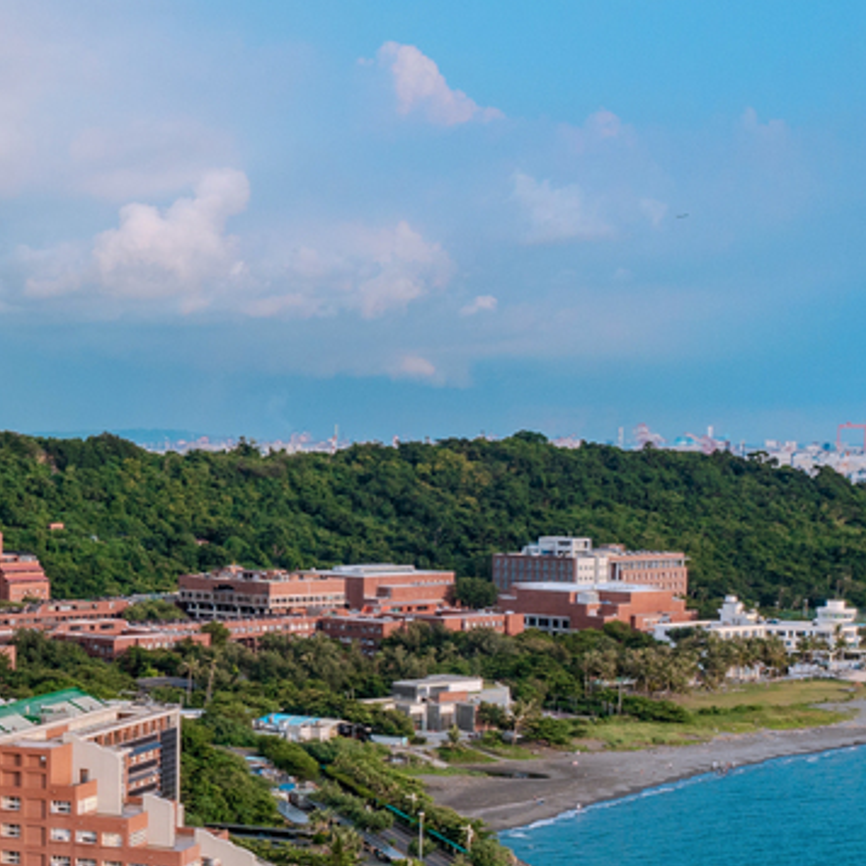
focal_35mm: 80
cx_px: -400
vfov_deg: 21.6
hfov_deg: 19.2
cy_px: 581
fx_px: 2264
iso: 100
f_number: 5.6
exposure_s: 1/500
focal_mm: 10.26
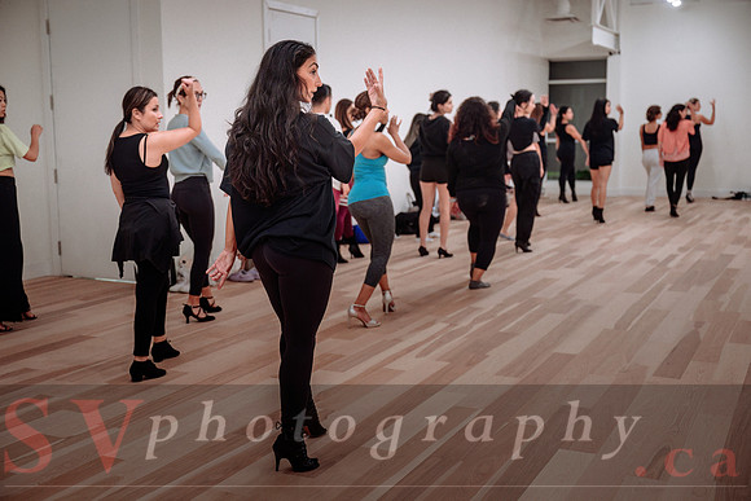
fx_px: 897
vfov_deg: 31.2
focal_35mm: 43
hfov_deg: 45.4
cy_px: 250
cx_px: 376
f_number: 2.8
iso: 1600
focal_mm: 43
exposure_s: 1/200
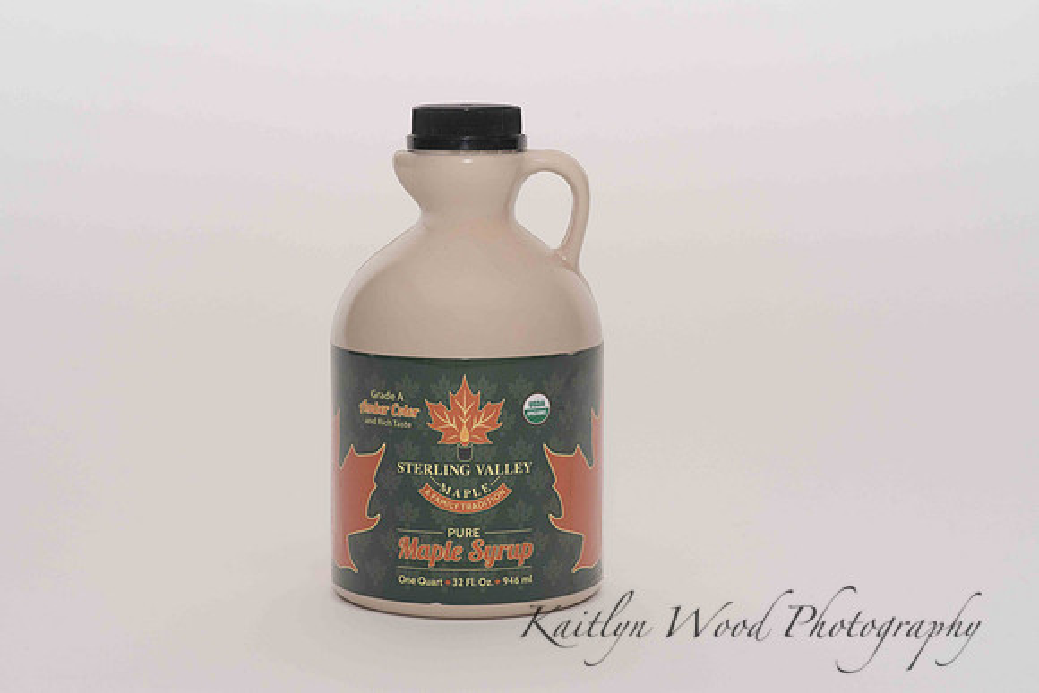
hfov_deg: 23.1
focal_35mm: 88
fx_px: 2546
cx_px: 520
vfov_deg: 15.5
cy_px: 346
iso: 400
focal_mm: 85
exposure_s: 1/100
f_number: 13
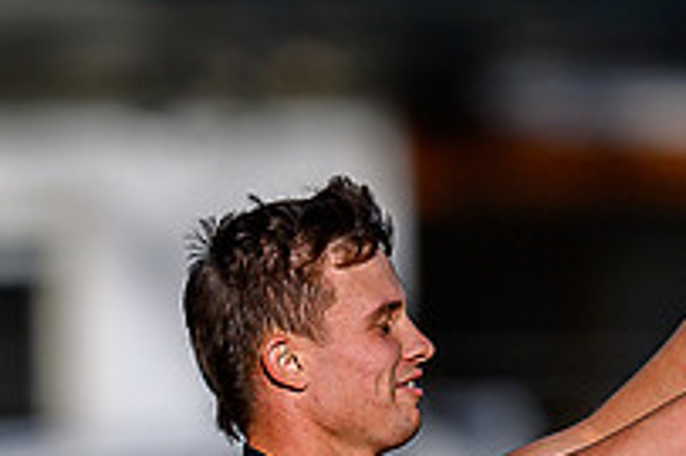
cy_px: 595
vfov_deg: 0.5
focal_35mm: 2959
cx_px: 141
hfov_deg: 0.7
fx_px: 56338
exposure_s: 1/1600
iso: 100
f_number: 4
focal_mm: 500
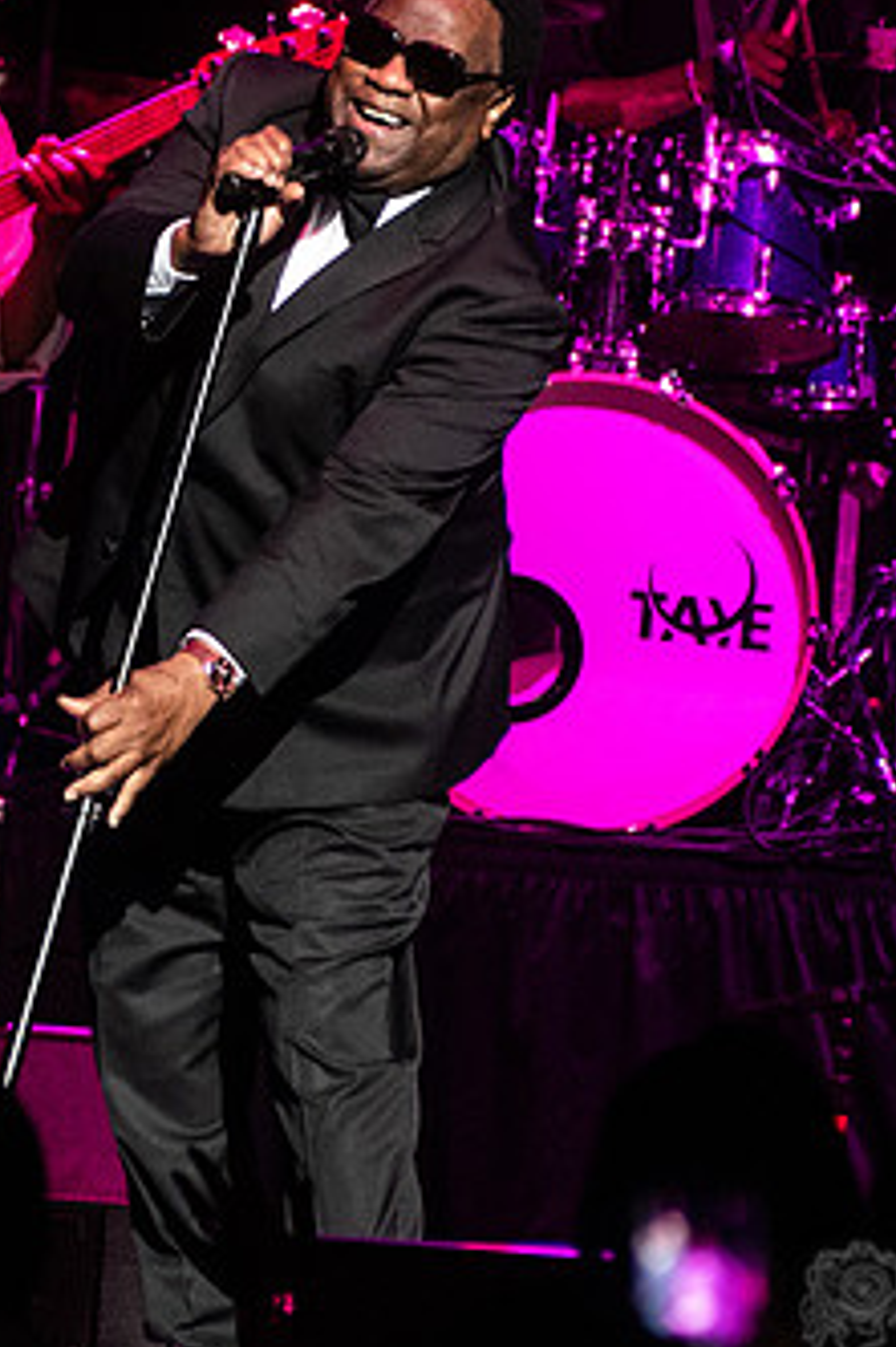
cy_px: 325
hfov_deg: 2.1
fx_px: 24029
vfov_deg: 3.2
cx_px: 146
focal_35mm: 643
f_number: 4
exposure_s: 1/400
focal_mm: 200
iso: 3200
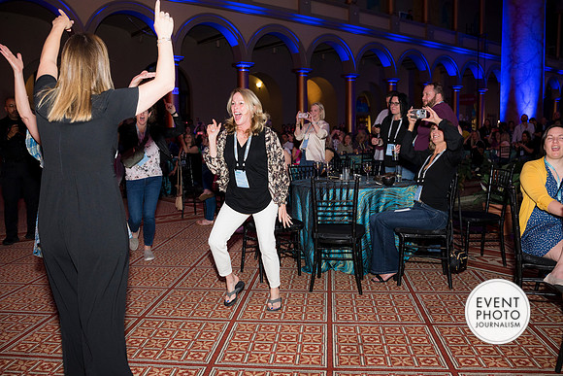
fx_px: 462
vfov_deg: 44.2
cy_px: 188
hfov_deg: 62.7
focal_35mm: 30
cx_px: 282
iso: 800
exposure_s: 1/100
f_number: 4
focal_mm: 28
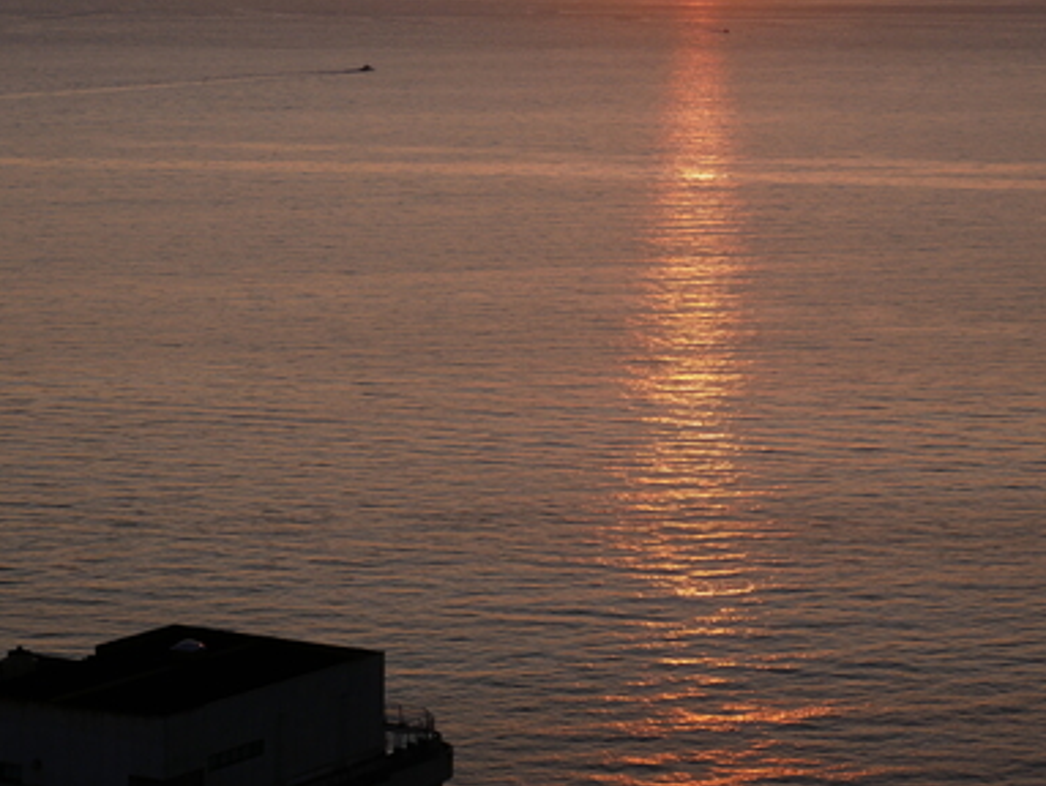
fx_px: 3599
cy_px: 228
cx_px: 391
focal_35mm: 119
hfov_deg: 16.5
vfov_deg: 12.4
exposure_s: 1/320
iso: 200
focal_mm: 38
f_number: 8
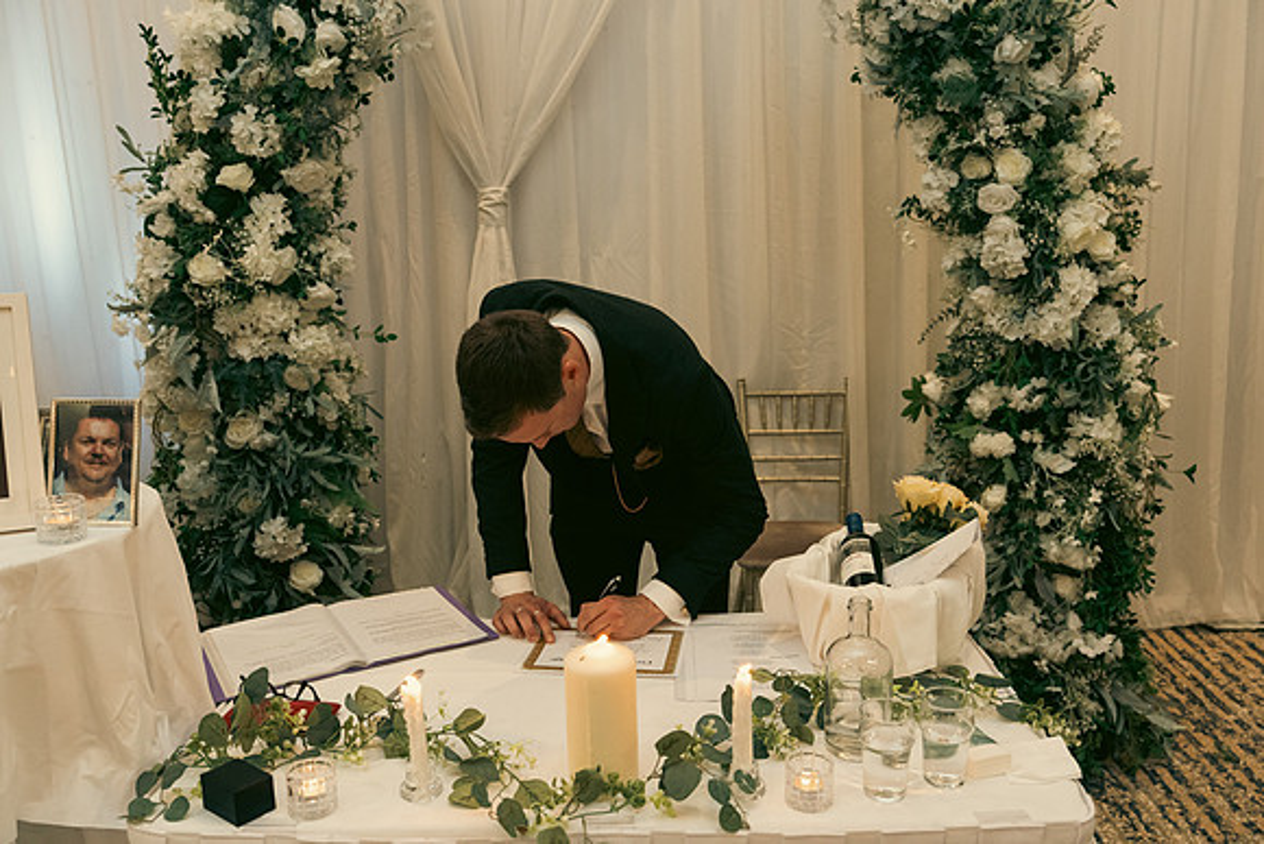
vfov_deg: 42.3
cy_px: 422
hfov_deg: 60.3
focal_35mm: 31
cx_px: 632
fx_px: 1089
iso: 2500
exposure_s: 1/160
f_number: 3.5
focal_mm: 31
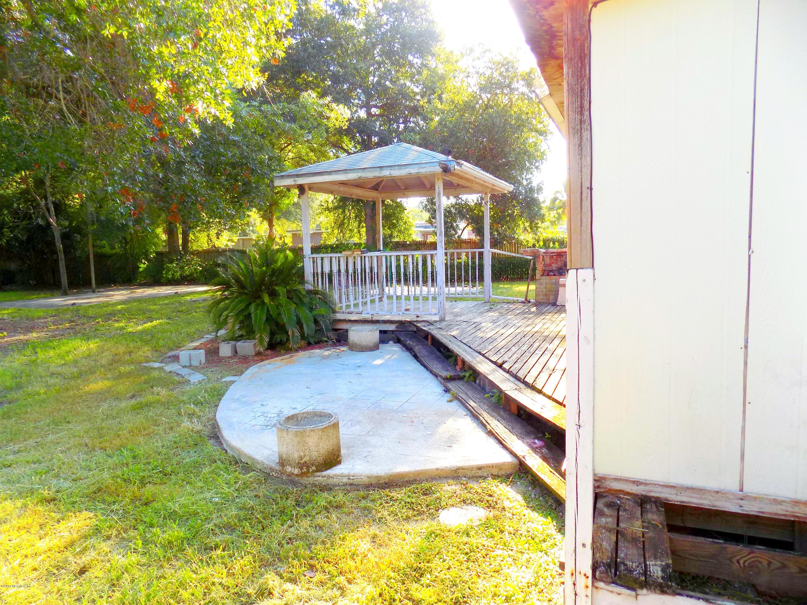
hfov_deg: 73.9
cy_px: 302
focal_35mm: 23
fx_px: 536
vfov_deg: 58.9
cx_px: 404
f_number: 3.1
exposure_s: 1/160
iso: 80
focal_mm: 4
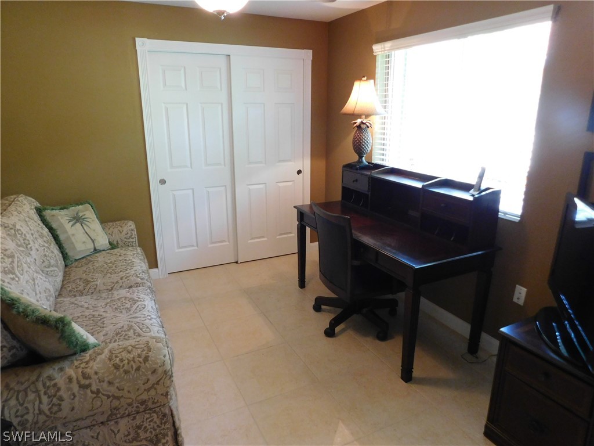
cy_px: 223
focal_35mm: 23
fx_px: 395
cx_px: 297
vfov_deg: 58.9
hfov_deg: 73.9
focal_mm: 4
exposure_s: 1/30
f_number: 3
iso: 400
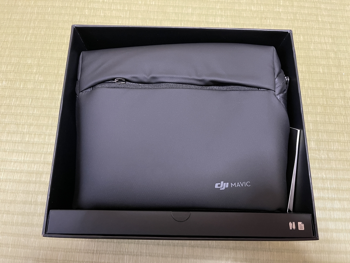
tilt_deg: -73.4
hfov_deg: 67.3
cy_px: 132
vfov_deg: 53.1
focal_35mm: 26
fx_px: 263
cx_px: 175
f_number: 1.6
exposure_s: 1/50
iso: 500
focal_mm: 5.1
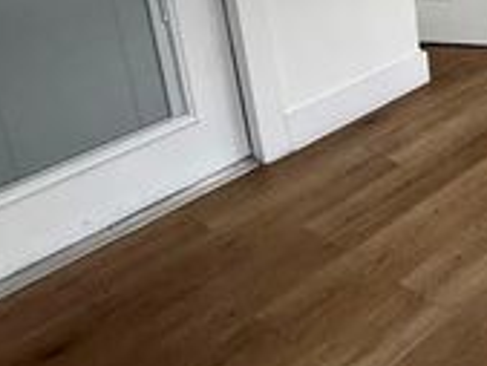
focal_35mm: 53
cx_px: 692
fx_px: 746
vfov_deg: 24.4
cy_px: -98
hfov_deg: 27.5
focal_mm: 2.22
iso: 125
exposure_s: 1/120
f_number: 2.2
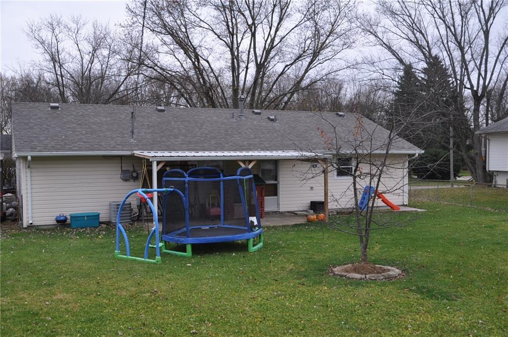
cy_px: 168
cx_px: 254
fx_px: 528
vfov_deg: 35.4
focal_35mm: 38
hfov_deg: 51.4
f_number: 5.6
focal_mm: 25
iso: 220
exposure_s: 1/125
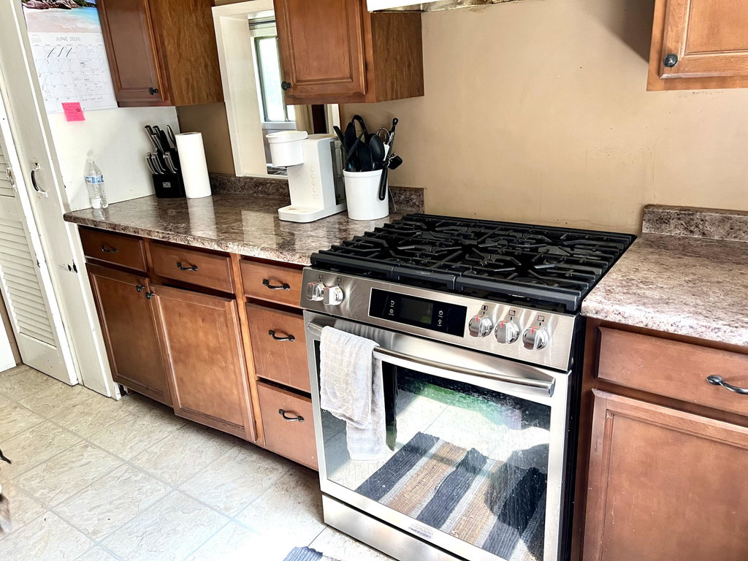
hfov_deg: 67.3
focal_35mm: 26
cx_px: 374
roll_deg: +3.7
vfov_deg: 53.1
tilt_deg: -19.9
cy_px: 280
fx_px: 562
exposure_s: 1/96
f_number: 1.5
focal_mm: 5.7
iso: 125
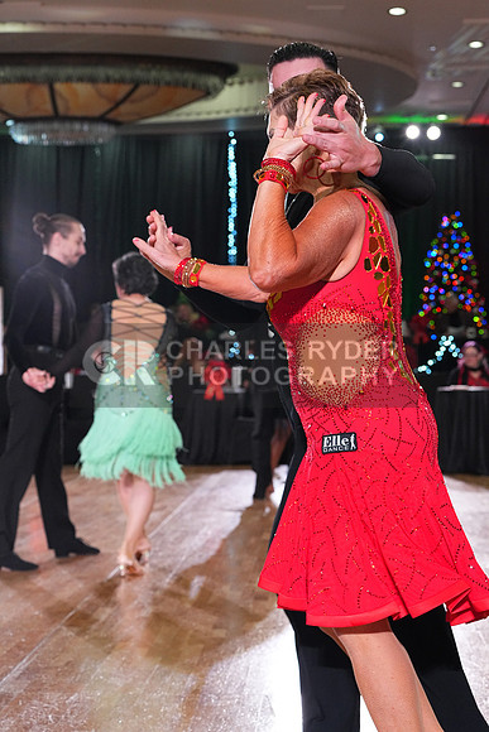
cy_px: 366
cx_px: 244
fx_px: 1425
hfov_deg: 19.5
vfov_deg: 28.8
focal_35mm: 70
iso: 5000
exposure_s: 1/320
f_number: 6.3
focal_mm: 70
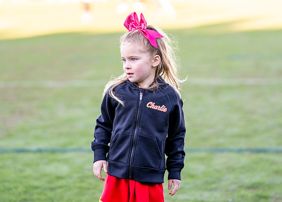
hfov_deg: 13.3
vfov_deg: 9.5
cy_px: 86
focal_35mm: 151
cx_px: 152
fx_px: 1211
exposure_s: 1/1000
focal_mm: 122
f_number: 2.8
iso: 640
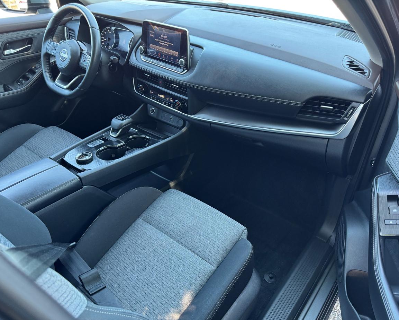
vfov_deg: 54.9
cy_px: 166
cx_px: 208
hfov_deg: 66.0
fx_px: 307
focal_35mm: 26
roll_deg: +0.2
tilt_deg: -37.5
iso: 200
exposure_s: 1/81
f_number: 1.78
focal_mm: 6.76
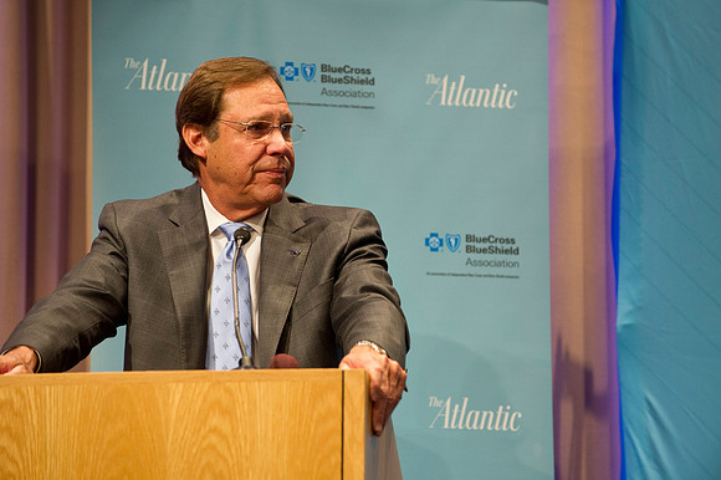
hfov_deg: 10.3
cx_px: 360
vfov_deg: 6.9
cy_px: 240
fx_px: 4003
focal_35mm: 200
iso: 2500
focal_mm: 200
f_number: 4
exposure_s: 1/125
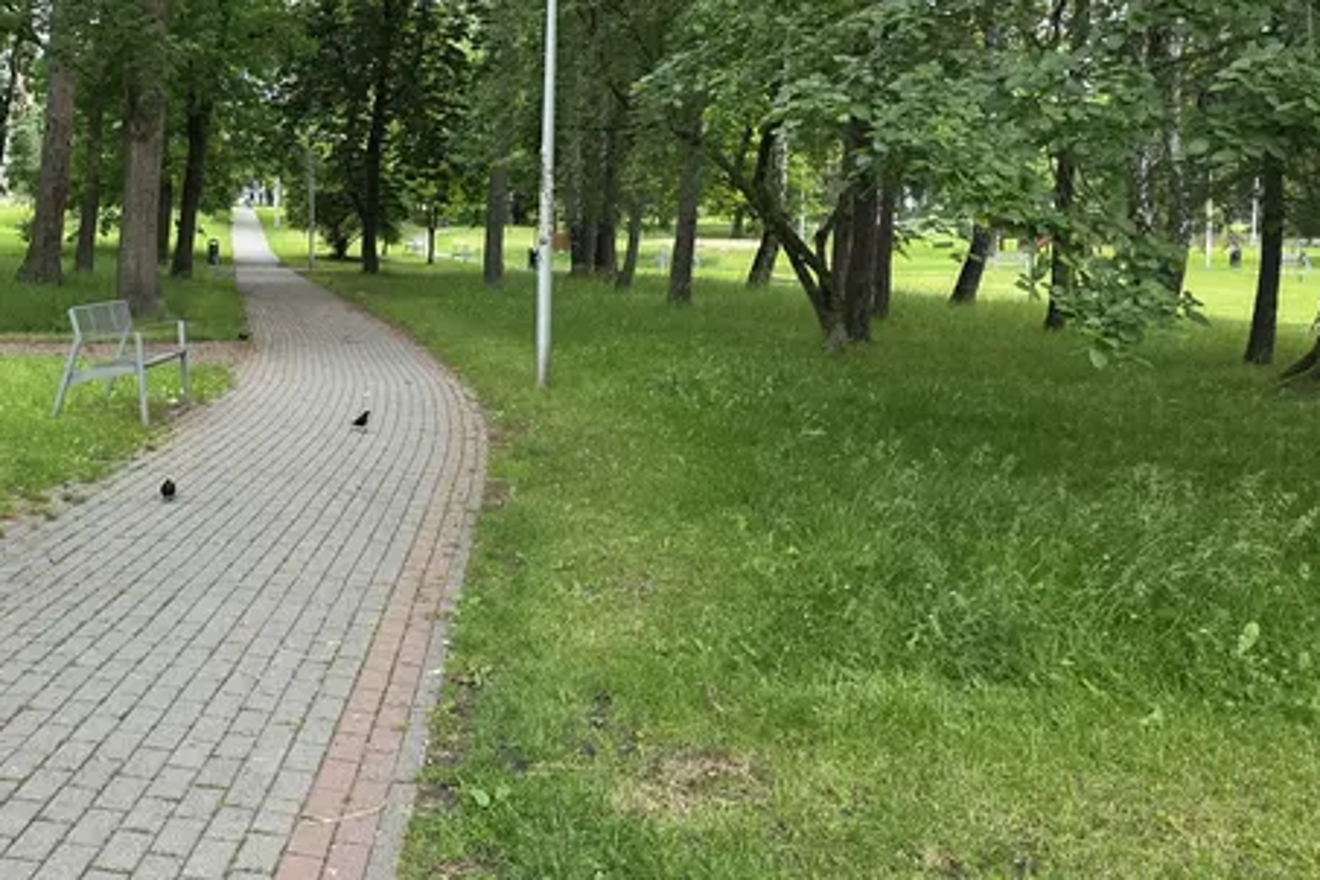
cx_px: 321
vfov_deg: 34.6
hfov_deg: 48.6
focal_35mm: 38
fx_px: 1393
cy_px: 265
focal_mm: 6.3
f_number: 1.7
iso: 125
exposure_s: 1/100
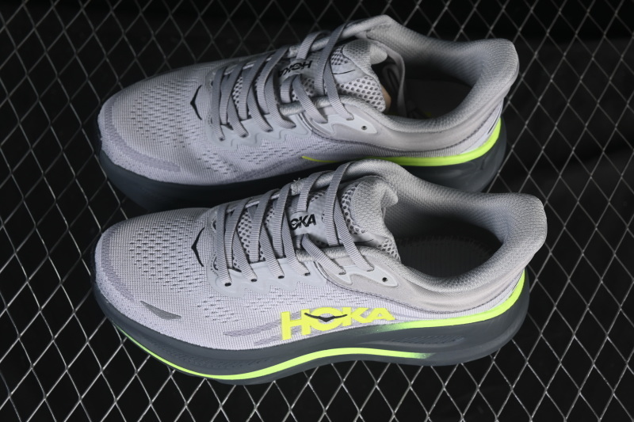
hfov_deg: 27.0
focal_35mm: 75
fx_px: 1320
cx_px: 317
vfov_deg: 18.2
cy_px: 211
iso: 160
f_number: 7.1
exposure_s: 1/60
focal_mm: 50
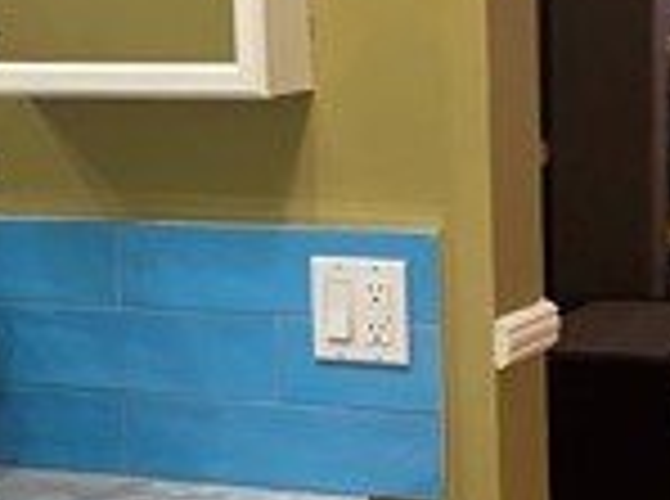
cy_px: 293
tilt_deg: -9.1
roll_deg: +2.1
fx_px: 2163
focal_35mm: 112
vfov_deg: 13.2
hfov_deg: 17.6
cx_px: 414
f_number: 1.8
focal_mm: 4.25
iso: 160
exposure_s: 1/60
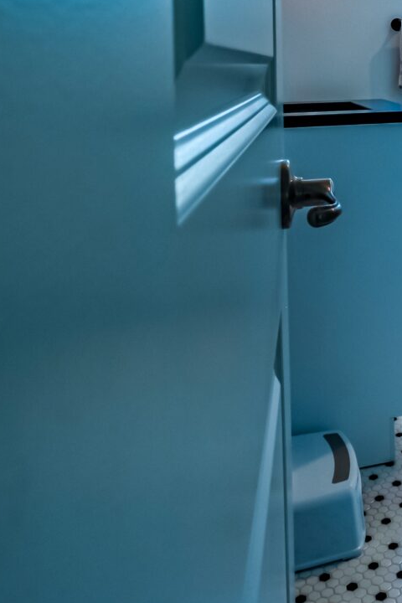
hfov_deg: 29.2
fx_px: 670
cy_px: 75
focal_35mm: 40
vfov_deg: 44.6
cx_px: 472
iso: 200
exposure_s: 1/13
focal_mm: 10
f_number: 9
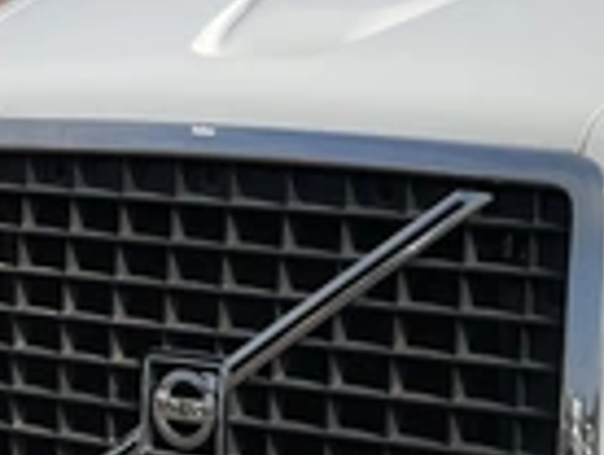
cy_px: 376
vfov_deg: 17.5
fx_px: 1468
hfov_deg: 21.4
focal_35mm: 84
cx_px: 744
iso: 25
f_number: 1.8
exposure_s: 1/5263
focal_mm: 3
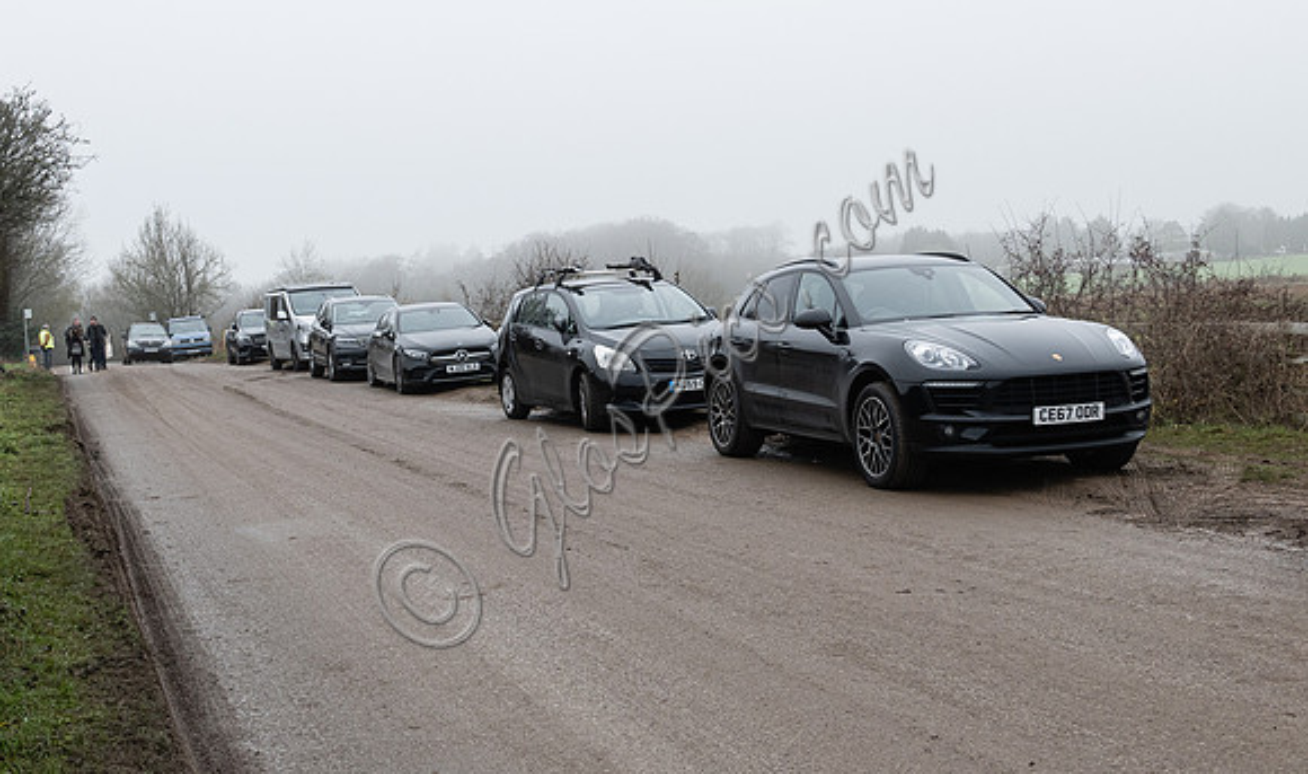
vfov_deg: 26.1
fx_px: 1666
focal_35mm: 47
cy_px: 373
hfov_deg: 42.9
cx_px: 632
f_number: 4
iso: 200
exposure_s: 1/125
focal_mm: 15.9
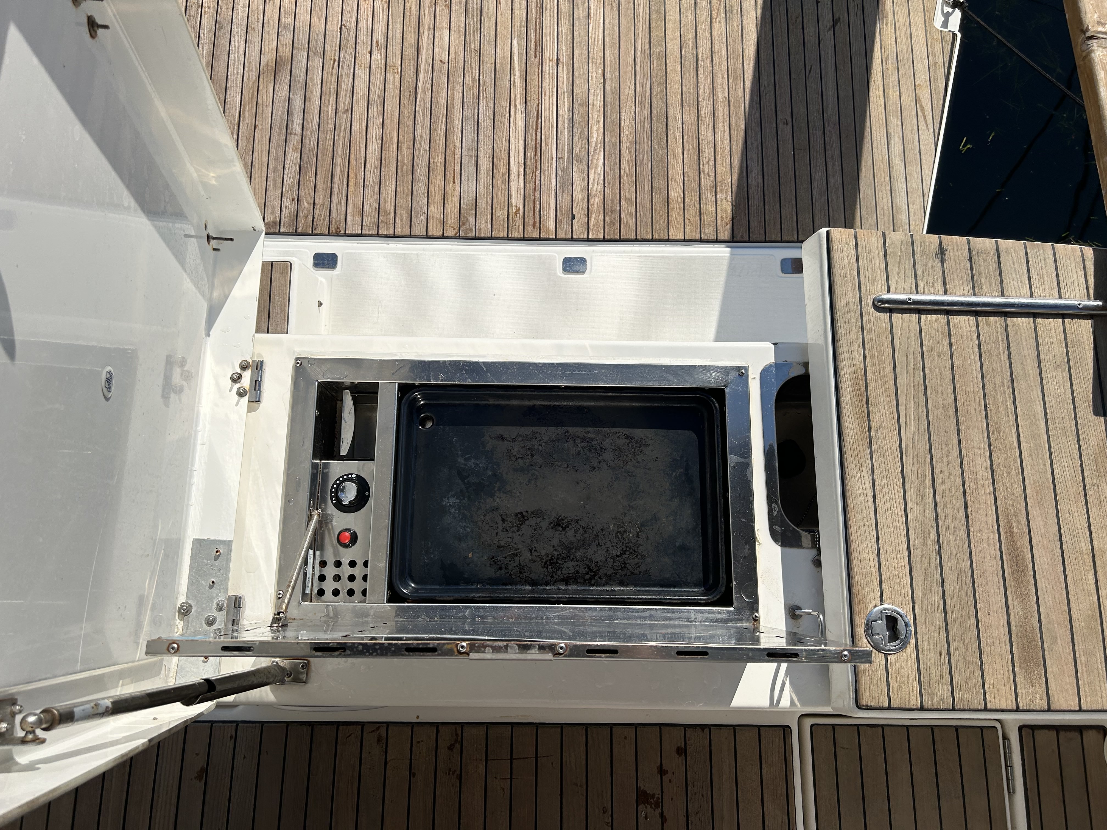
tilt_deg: -76.4
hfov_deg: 67.3
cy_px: 415
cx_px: 554
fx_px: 831
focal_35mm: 26
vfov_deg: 53.1
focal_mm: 5.7
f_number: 1.5
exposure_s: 1/8696
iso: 50
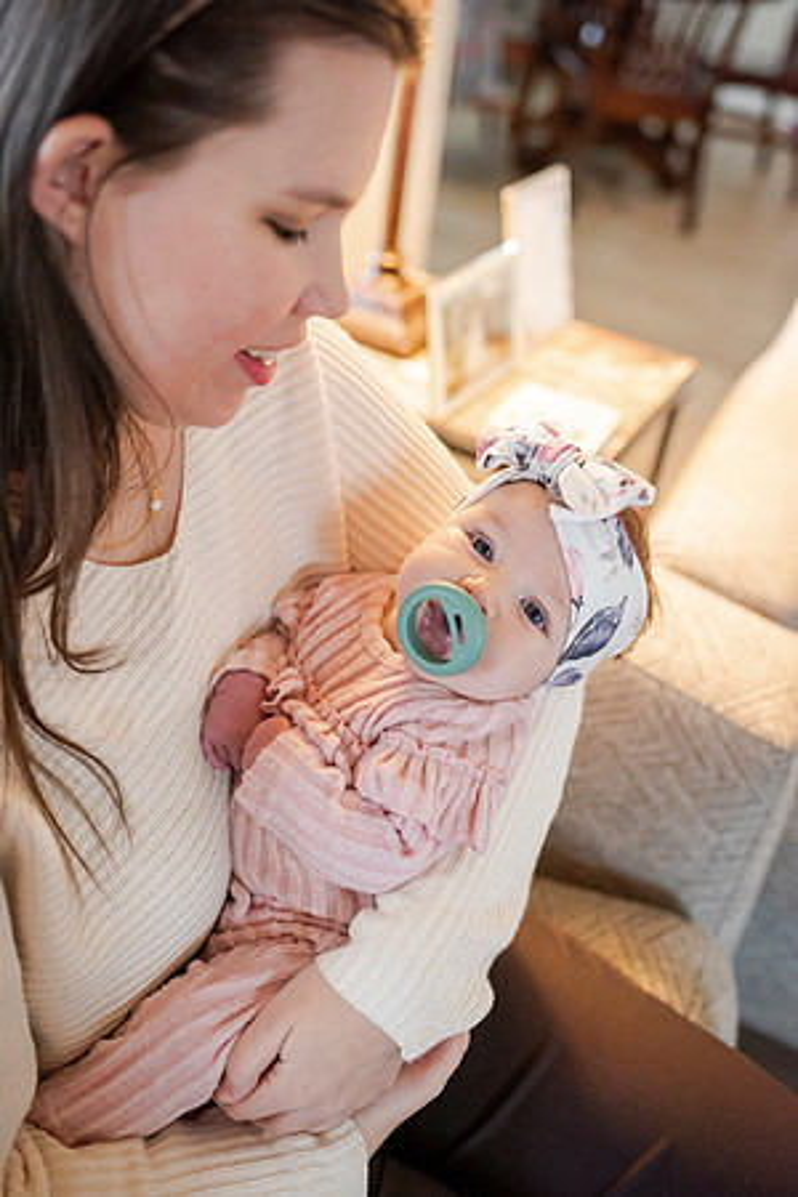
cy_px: 598
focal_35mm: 35
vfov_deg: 54.4
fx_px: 1164
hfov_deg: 37.9
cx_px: 399
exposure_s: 1/200
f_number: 2.2
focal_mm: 35
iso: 2000
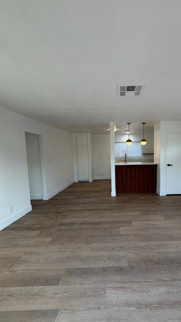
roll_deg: -0.5
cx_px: 122
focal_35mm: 16
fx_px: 137
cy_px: 165
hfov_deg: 65.2
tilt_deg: -4.4
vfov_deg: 99.4
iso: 100
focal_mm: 2.22
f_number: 2.2
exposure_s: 1/120
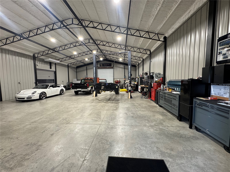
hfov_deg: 102.1
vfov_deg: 85.7
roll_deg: +0.0
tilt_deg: -4.2
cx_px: 115
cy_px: 86
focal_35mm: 14
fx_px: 93
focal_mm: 2.22
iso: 250
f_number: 2.2
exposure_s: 1/99
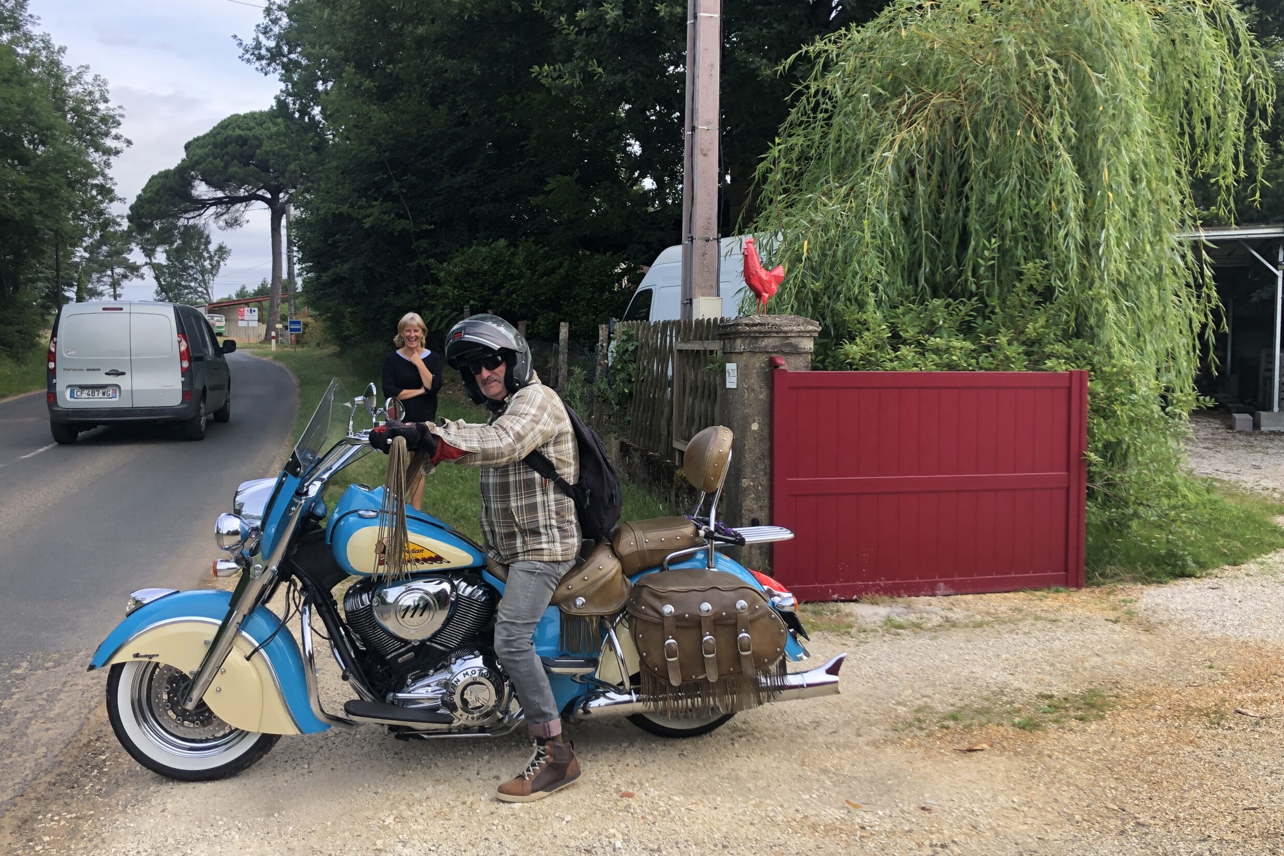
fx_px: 1070
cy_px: 419
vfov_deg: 43.6
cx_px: 658
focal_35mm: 30
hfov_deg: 61.9
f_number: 1.8
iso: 20
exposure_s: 1/306
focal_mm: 3.99
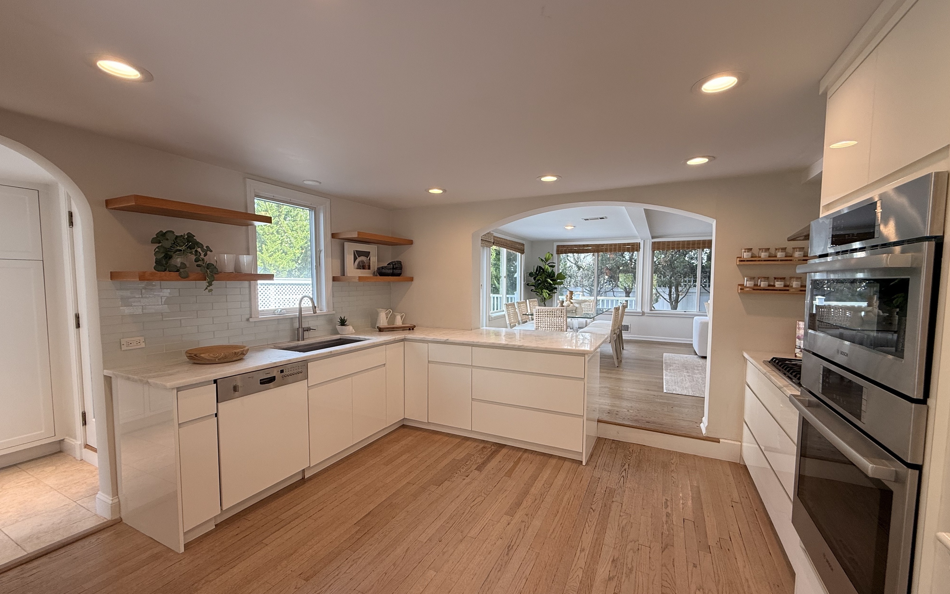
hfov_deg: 101.5
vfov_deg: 74.8
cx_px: 475
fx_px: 388
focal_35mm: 15
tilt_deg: -3.3
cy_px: 305
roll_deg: -0.2
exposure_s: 1/120
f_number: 2.2
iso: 80
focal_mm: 2.22
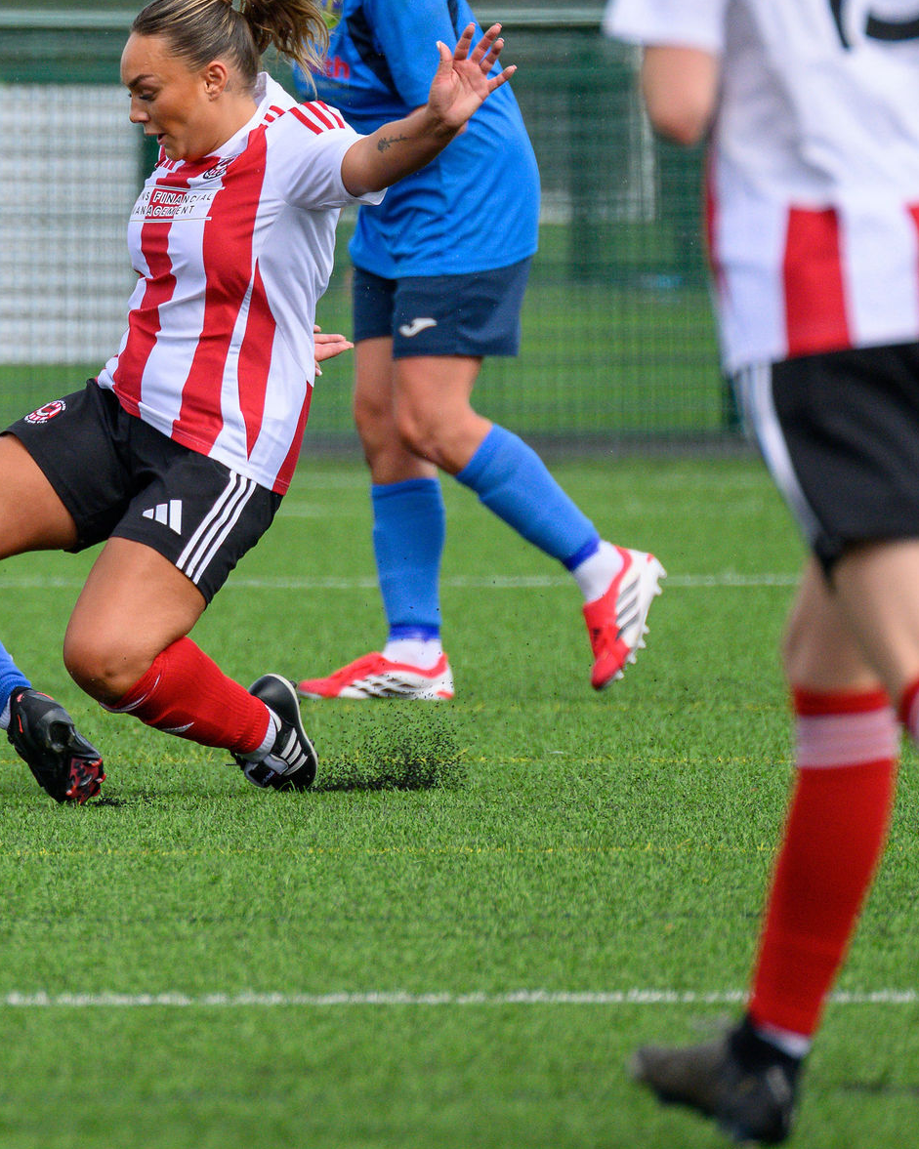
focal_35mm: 1146
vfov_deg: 1.7
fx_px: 38978
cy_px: 134
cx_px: 10
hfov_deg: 1.4
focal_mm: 400
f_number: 5.6
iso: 720
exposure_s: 1/1600
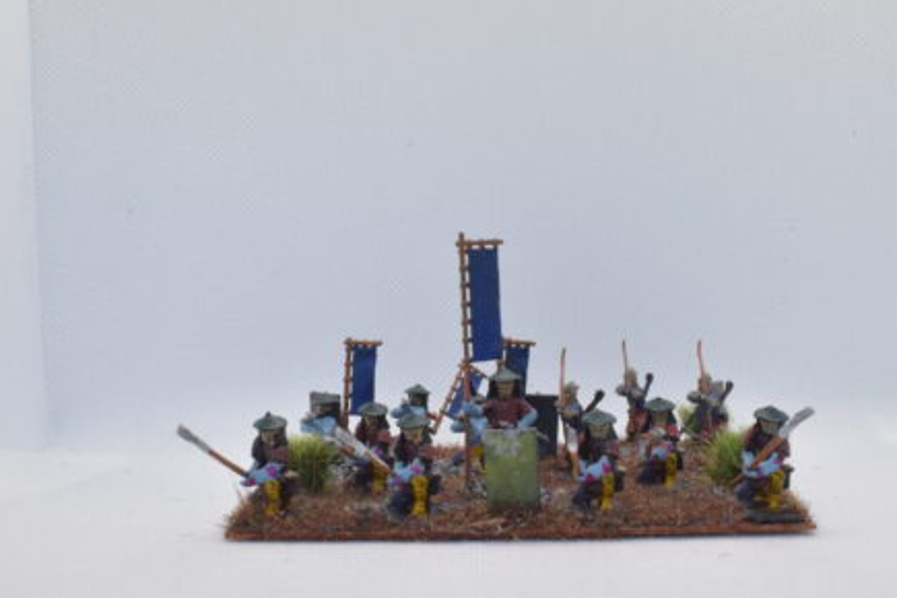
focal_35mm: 52
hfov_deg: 38.4
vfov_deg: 26.1
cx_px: 478
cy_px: 344
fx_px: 1288
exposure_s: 1/60
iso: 800
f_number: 16
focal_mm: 25
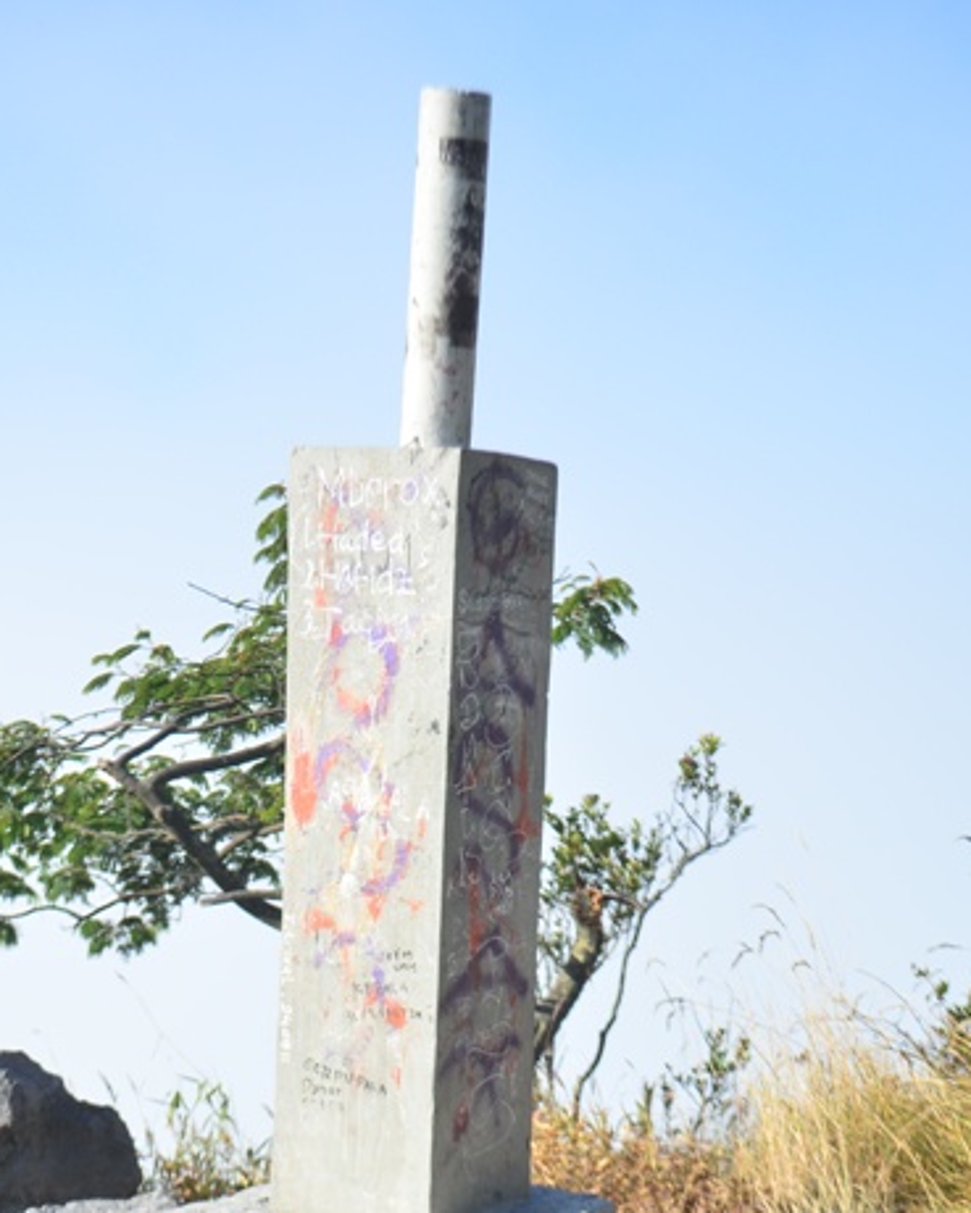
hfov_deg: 19.6
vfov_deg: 23.9
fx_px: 2801
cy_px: 1047
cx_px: 324
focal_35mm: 78
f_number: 4.8
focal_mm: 32
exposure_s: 1/800
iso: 200
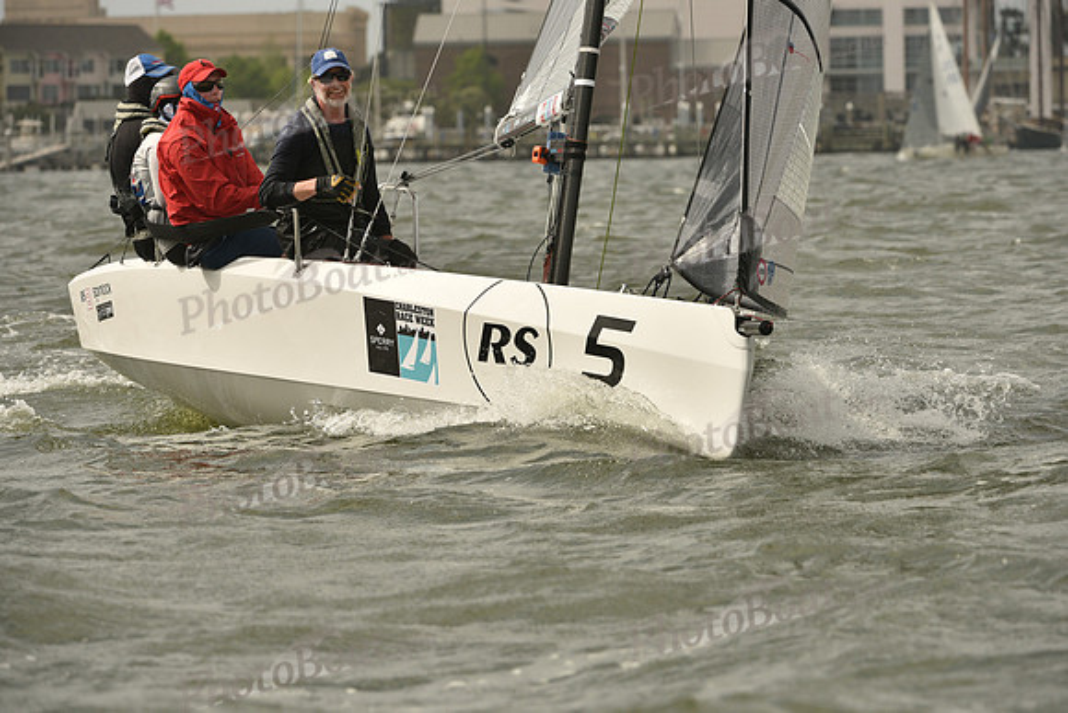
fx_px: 8308
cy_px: 356
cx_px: 534
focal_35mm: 280
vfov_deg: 4.9
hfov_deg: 7.4
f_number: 8
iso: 320
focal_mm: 280
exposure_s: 1/1250
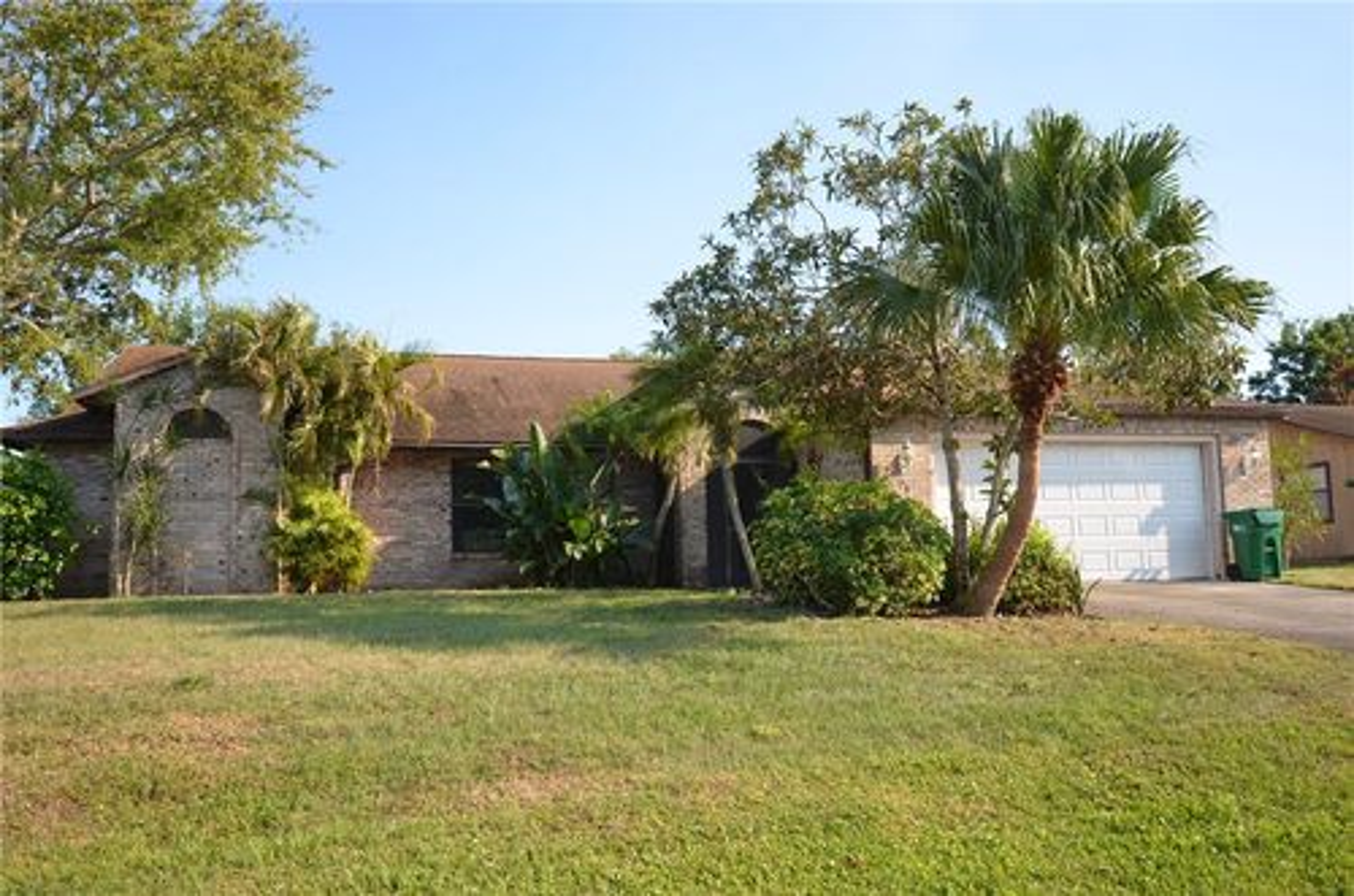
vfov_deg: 43.4
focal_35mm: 30
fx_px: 1126
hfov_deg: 62.0
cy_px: 448
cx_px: 677
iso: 100
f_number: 5
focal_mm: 20
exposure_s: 1/250
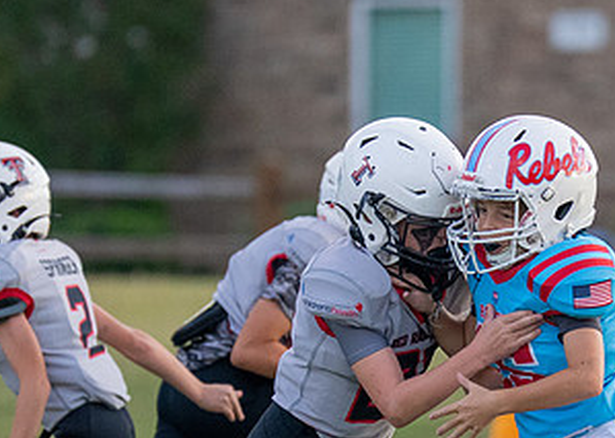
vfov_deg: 1.6
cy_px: 430
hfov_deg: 2.2
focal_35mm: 919
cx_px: 583
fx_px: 16037
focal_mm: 200
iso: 1000
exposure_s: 1/1600
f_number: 2.8
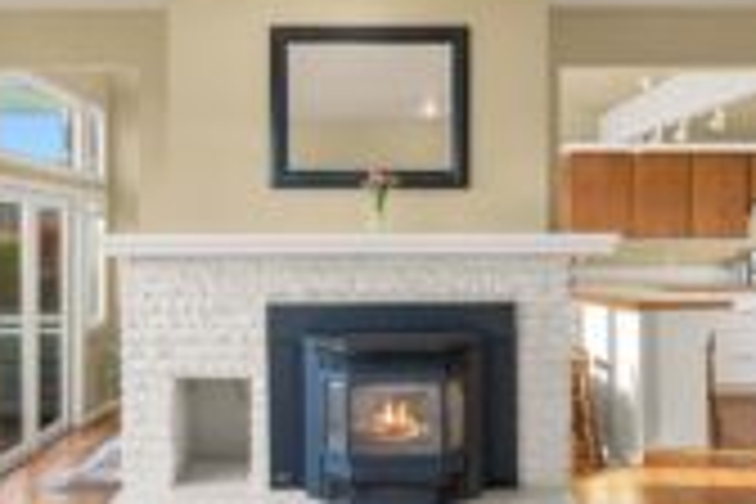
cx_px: 356
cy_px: 245
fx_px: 798
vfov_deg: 35.1
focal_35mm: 38
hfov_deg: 50.7
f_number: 7.1
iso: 400
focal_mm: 16
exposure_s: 1/30
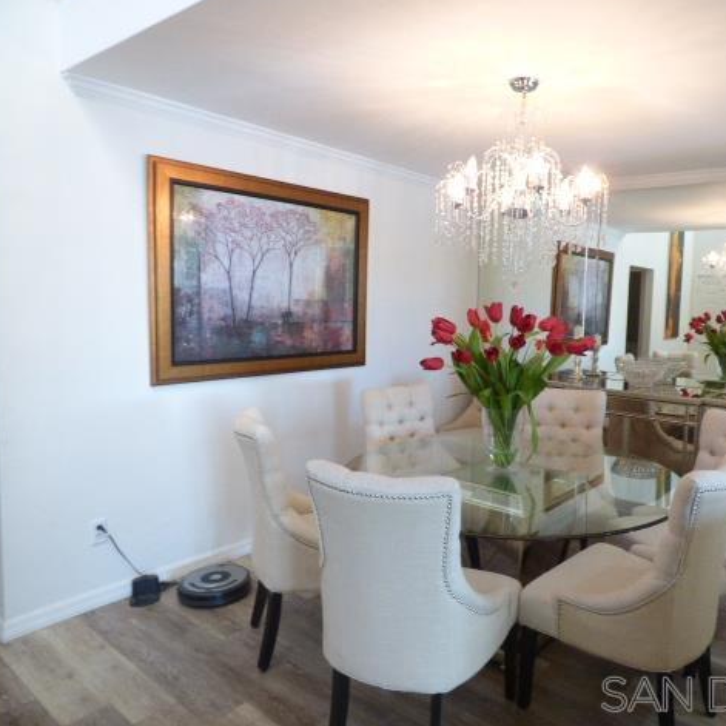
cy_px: 358
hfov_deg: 63.5
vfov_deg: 65.0
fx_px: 569
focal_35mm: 24
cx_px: 478
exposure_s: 1/25
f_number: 2.8
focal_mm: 3.58
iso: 200
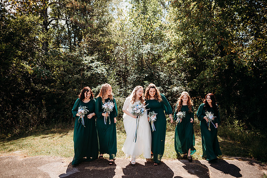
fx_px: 178
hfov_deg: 73.7
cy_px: 89
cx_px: 134
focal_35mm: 24
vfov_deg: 53.2
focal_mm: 24
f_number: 2.2
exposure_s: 1/1250
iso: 100
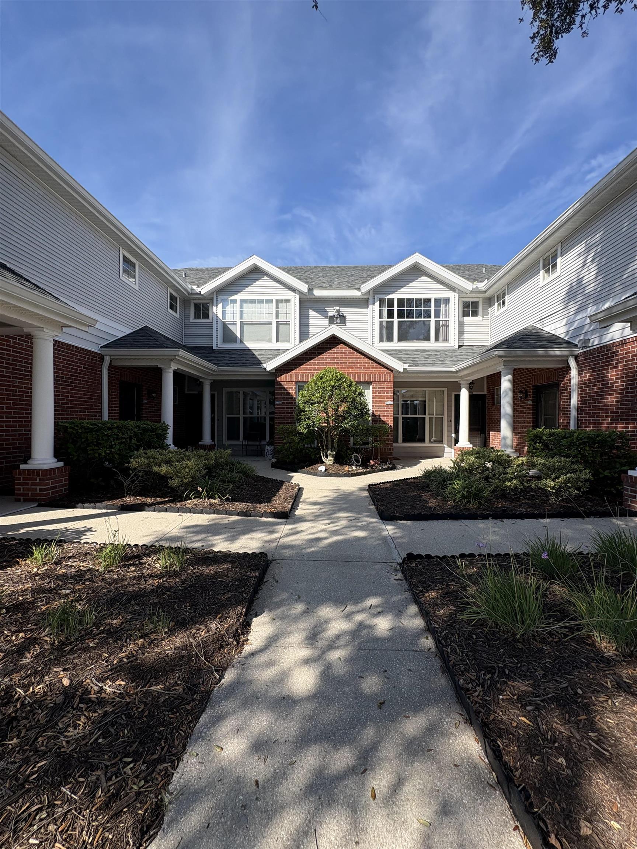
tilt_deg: +0.7
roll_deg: -0.4
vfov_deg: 102.1
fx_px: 344
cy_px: 424
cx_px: 318
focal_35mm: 14
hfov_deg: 85.7
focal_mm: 2.22
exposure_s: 1/1506
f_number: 2.2
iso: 40
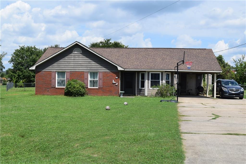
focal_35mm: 45
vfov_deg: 29.8
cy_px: 82
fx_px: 307
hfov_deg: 43.6
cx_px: 123
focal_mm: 30
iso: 200
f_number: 10
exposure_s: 1/400
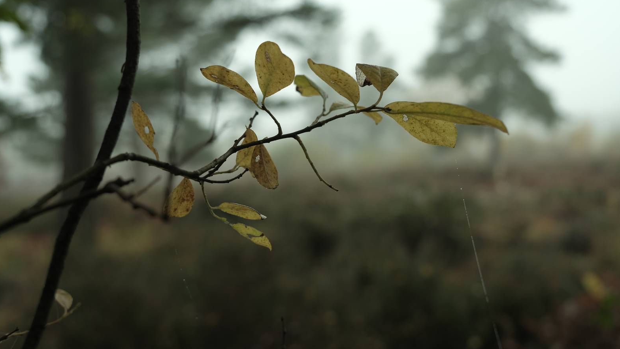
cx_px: 306
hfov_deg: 43.7
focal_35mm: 47
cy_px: 150
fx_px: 773
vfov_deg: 25.4
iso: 320
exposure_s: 1/100
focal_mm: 29.2
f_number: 4
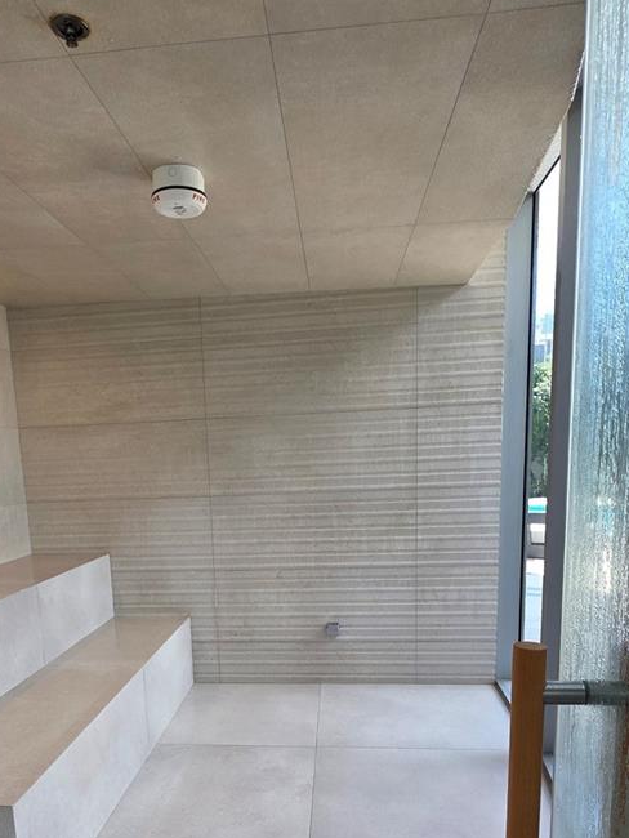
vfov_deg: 69.3
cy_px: 567
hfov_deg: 56.5
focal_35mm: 24
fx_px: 581
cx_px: 256
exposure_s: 1/120
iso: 64
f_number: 1.9
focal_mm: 2.2
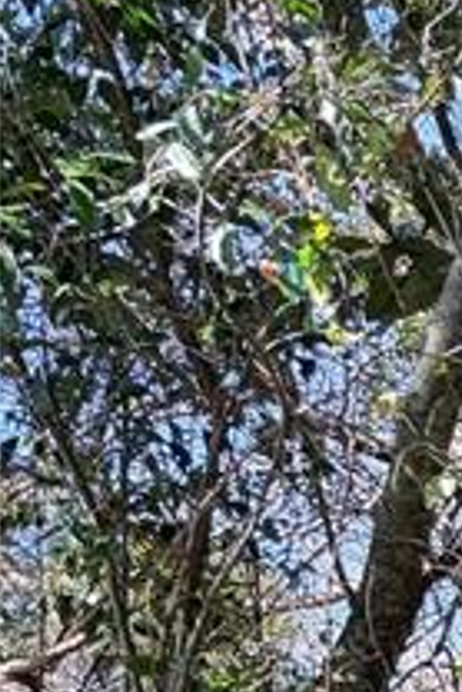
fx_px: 2364
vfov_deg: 15.4
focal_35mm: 123
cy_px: 1021
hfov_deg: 8.1
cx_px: 1698
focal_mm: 6.76
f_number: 1.78
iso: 80
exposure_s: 1/367
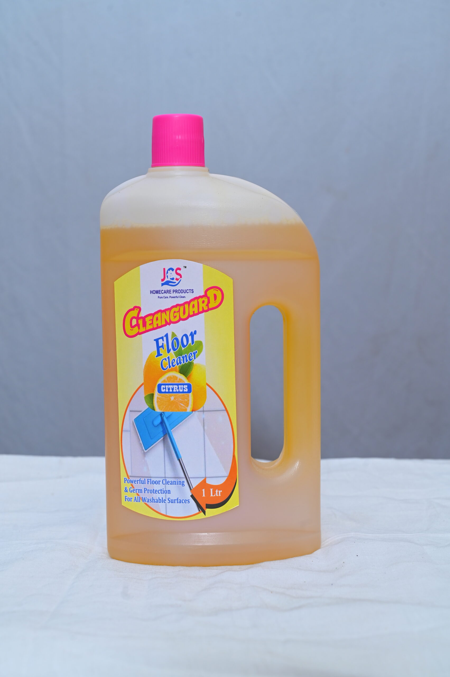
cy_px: 338
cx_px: 225
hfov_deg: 24.2
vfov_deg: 35.7
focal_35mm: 56
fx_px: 1051
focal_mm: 56
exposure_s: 1/125
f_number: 8
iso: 500
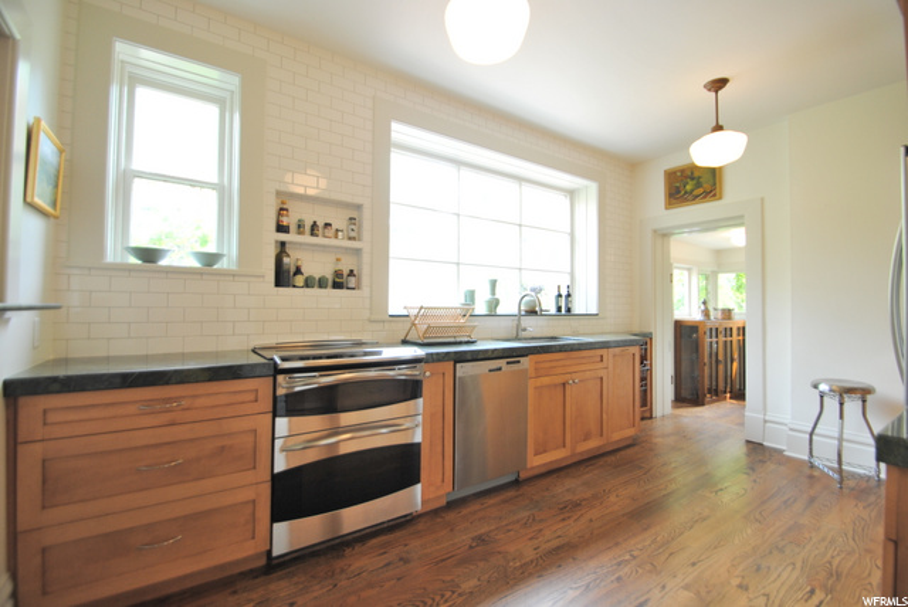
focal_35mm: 15
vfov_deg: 77.4
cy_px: 304
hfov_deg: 100.3
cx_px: 454
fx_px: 379
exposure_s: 1/40
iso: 200
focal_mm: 10
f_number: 3.5
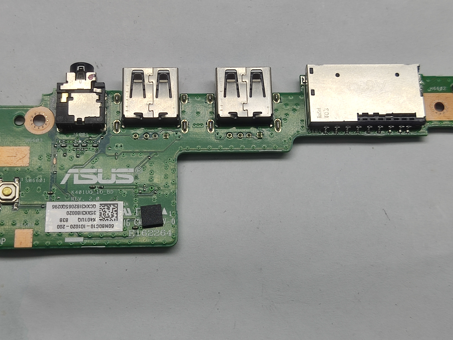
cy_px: 155
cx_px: 204
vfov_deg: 23.6
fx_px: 811
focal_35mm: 62
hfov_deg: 31.2
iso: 50
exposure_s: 1/485
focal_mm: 4.71
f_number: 1.79
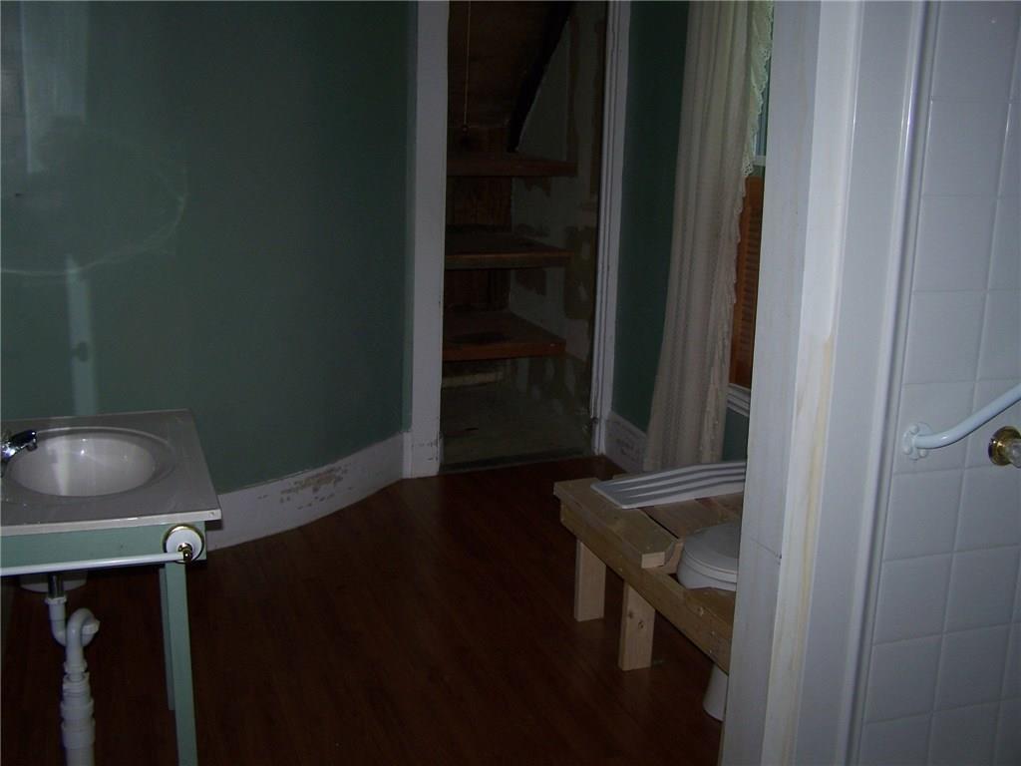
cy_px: 383
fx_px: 1121
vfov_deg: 37.7
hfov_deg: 49.0
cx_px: 510
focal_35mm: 38
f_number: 2.8
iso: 80
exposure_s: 1/60
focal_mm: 6.3
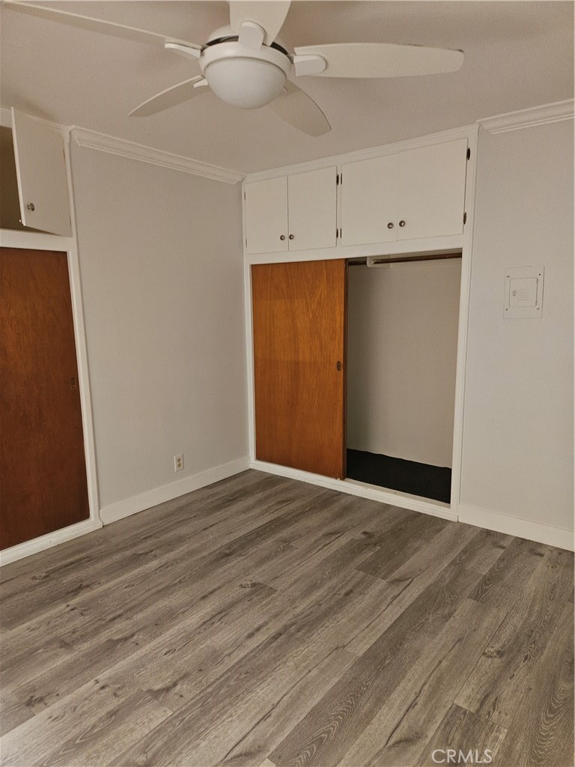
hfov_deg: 58.9
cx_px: 288
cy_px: 384
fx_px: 509
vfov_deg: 73.9
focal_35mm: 23
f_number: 1.8
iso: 100
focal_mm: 5.4
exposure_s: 1/30
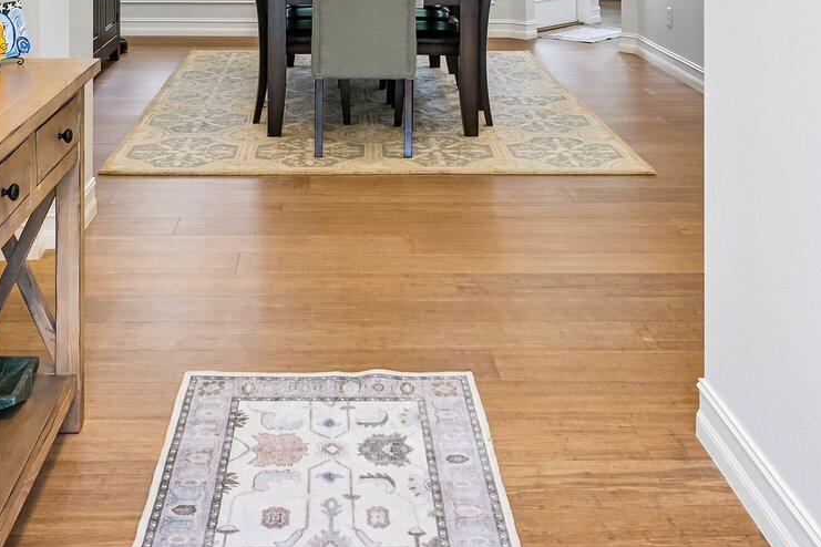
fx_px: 1103
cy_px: -121
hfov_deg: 40.6
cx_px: 311
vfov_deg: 24.9
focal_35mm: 48
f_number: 8
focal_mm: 17.5
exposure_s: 1/15
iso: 400
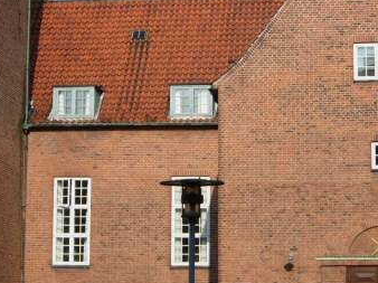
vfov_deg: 15.3
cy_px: 69
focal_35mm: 96
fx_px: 1048
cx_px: 149
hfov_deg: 20.4
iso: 50
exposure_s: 1/362
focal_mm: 7.5
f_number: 6.1
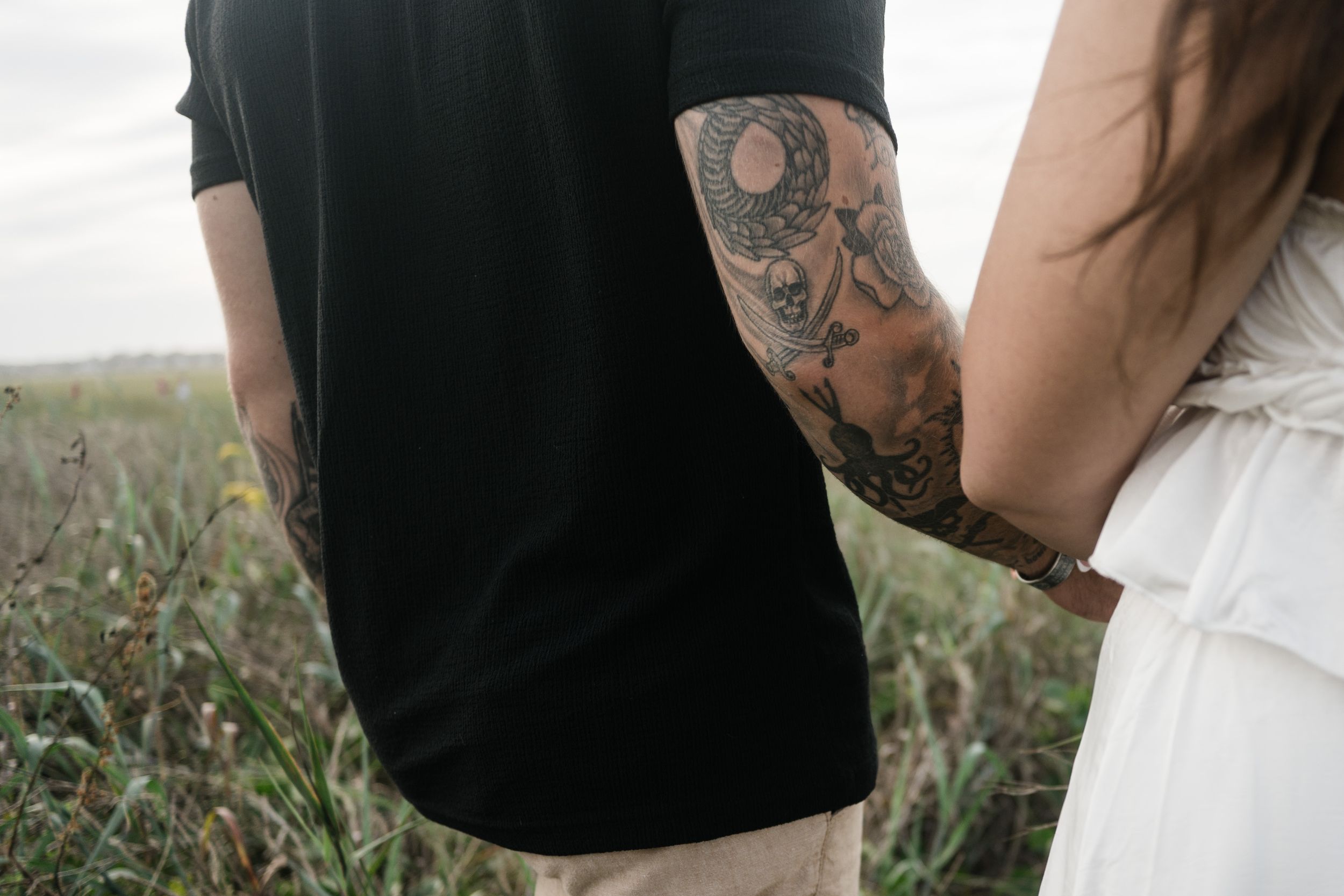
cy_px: 542
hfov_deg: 48.7
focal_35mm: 39
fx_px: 1446
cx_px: 930
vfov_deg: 34.3
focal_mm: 28
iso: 160
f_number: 3.2
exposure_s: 1/1000
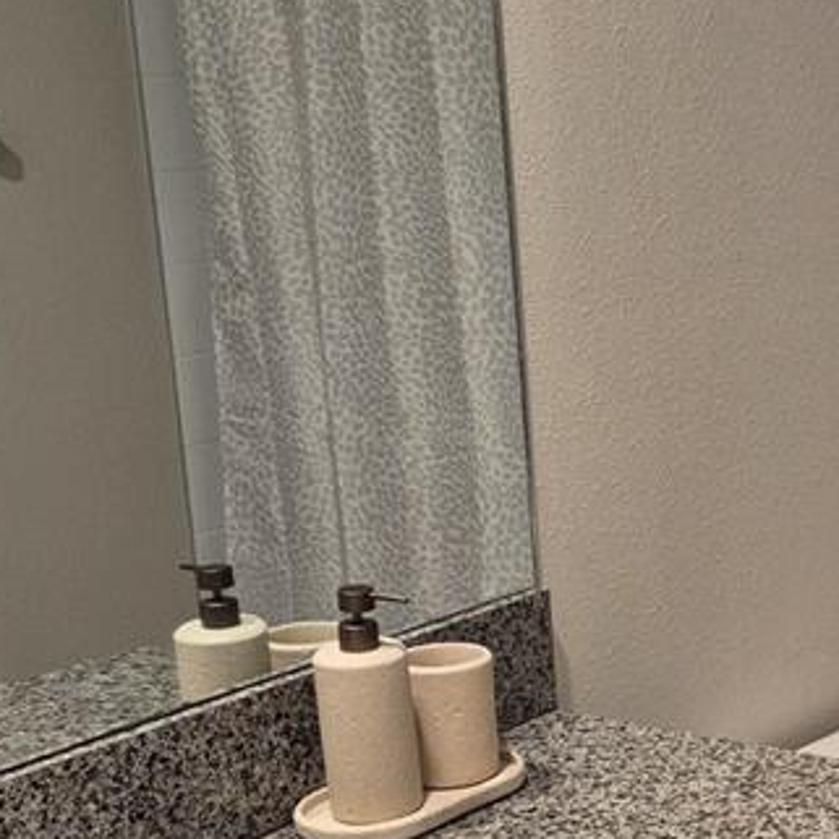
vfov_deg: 22.5
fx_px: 2084
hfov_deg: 21.5
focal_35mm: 76
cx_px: 930
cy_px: 633
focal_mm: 5.4
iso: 400
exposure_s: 1/120
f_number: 1.8
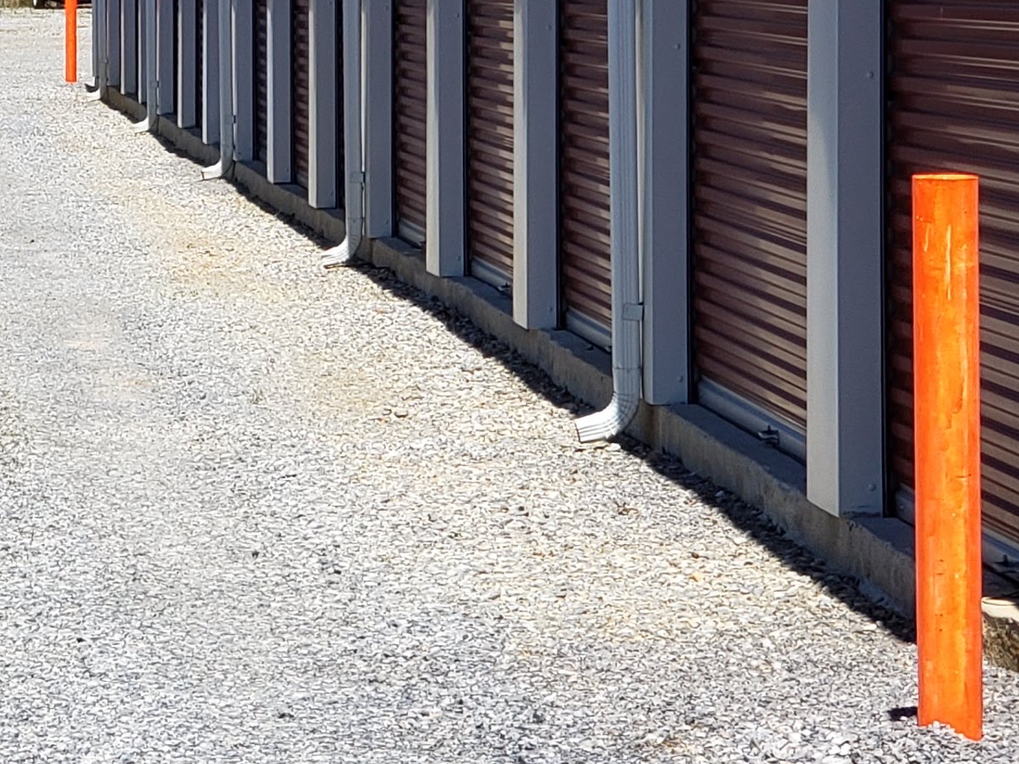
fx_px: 5180
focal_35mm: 176
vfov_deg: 8.4
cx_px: -145
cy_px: 193
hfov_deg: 11.1
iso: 32
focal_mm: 6
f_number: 2.4
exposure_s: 1/957
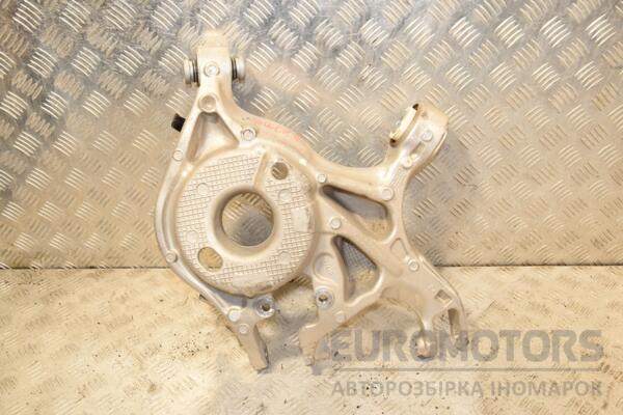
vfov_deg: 40.0
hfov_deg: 57.2
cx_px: 312
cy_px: 208
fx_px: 571
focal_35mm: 33
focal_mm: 22
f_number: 7.1
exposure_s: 1/200
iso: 800
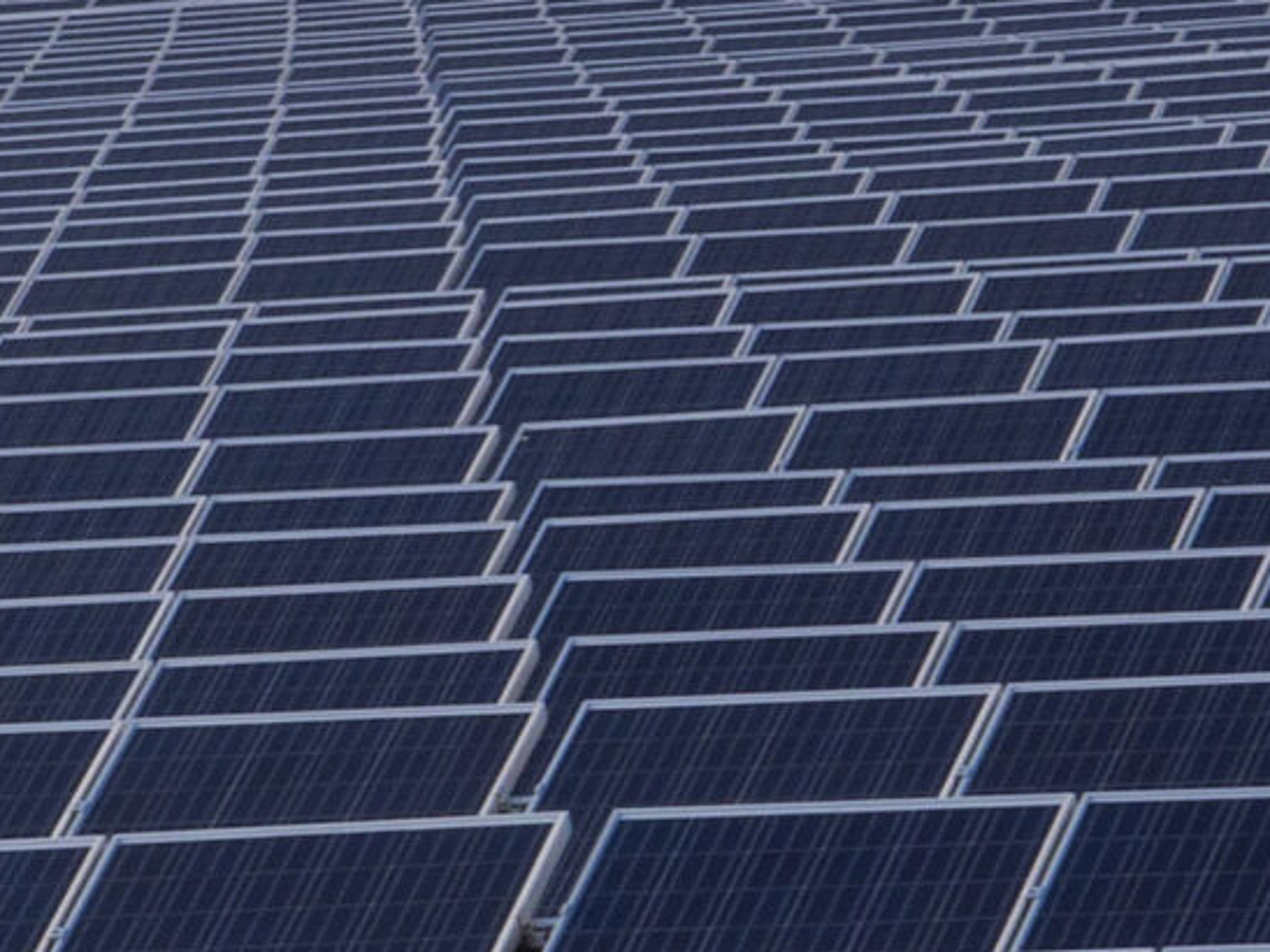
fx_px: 19220
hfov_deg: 3.8
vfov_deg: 2.8
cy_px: 365
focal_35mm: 524
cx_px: 1312
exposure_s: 1/50
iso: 100
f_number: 8
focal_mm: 24
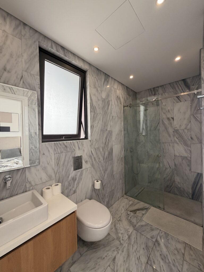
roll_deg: +0.6
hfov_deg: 85.7
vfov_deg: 102.1
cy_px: 136
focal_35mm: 14
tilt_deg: -0.2
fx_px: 110
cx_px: 102
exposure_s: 1/121
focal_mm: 2.22
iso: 200
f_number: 2.2
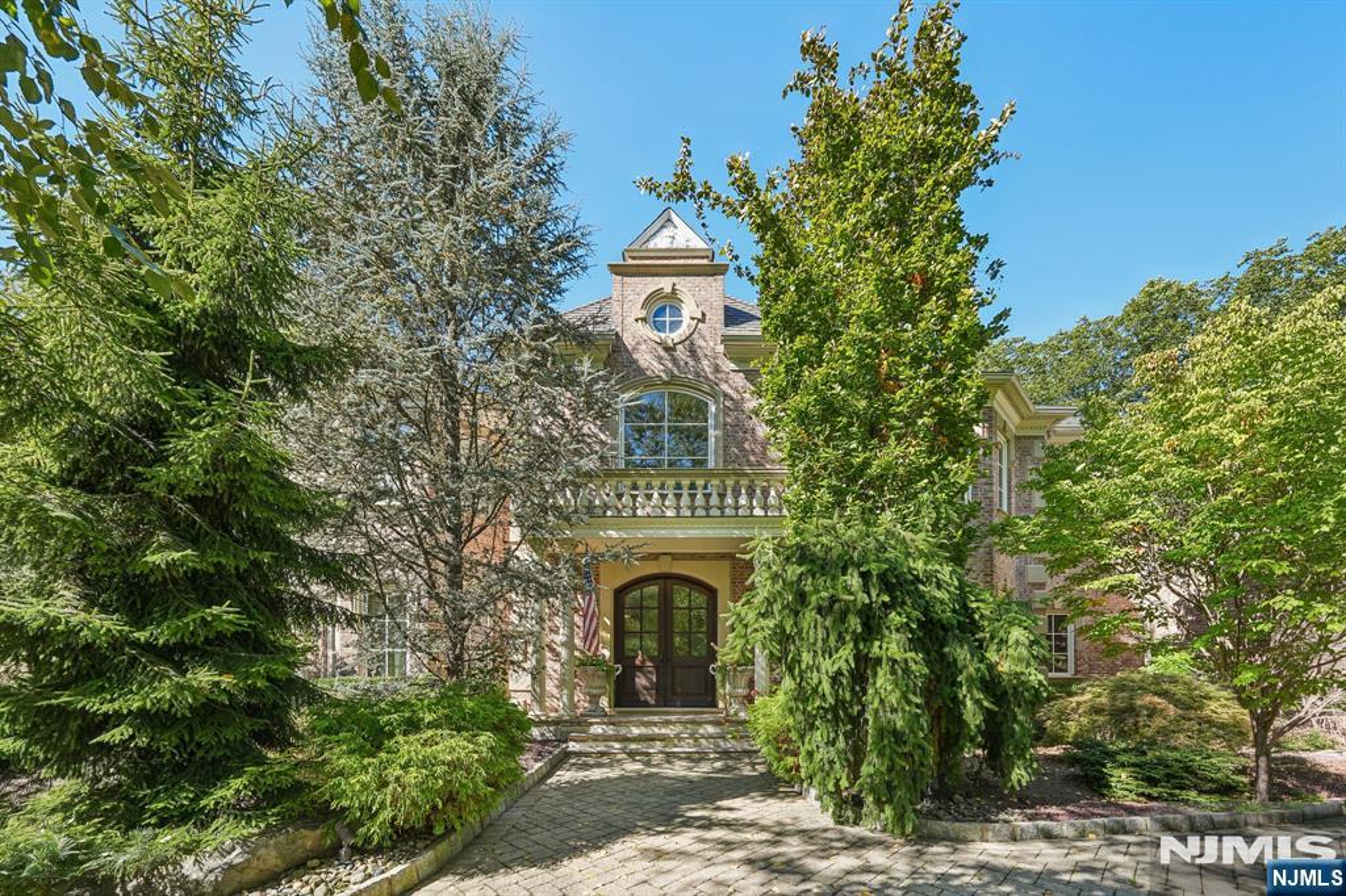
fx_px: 617
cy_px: 448
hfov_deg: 95.0
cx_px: 673
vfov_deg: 72.0
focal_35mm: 16
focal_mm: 16.5
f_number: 8
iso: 100
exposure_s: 1/50
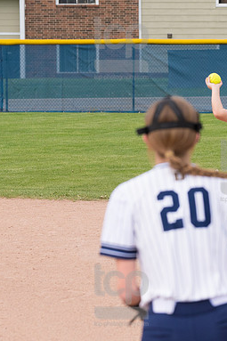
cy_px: 171
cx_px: 247
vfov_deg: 7.3
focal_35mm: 283
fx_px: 2679
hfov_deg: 4.8
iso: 400
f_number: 5.6
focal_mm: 125
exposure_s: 1/1600
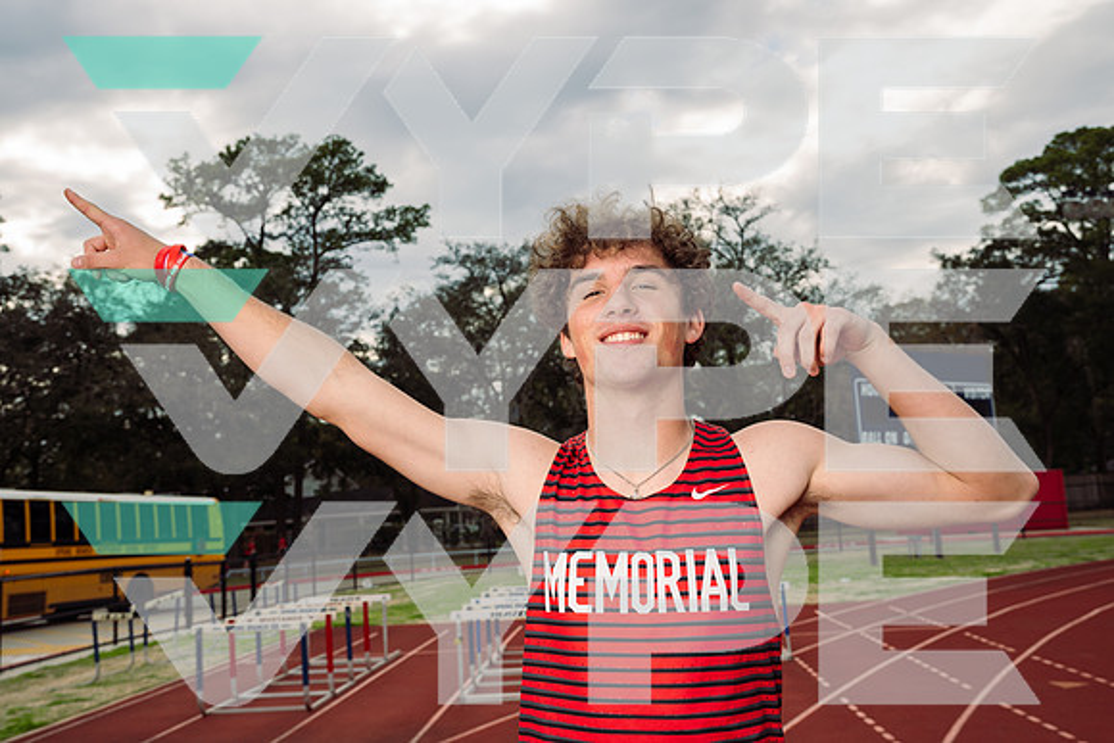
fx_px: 1052
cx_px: 557
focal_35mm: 34
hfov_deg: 55.8
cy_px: 372
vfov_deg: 38.9
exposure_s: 1/200
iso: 125
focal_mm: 34
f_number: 7.1
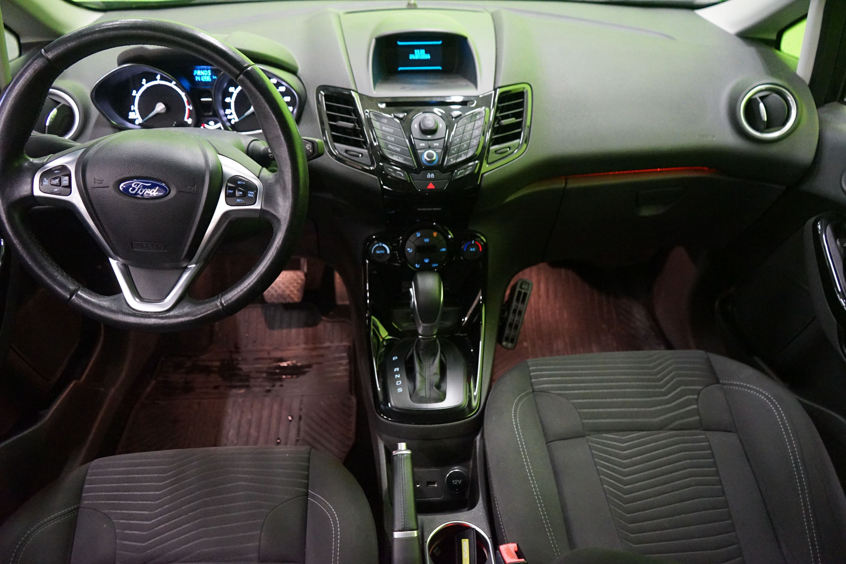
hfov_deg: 65.5
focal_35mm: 28
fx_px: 658
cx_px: 423
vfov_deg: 46.4
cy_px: 282
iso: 6400
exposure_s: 1/25
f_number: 3.5
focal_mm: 28
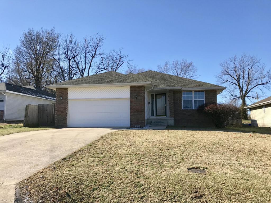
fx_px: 219
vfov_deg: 49.7
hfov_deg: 63.4
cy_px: 102
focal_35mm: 28
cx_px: 136
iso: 20
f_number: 1.8
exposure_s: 1/1623
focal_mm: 3.99
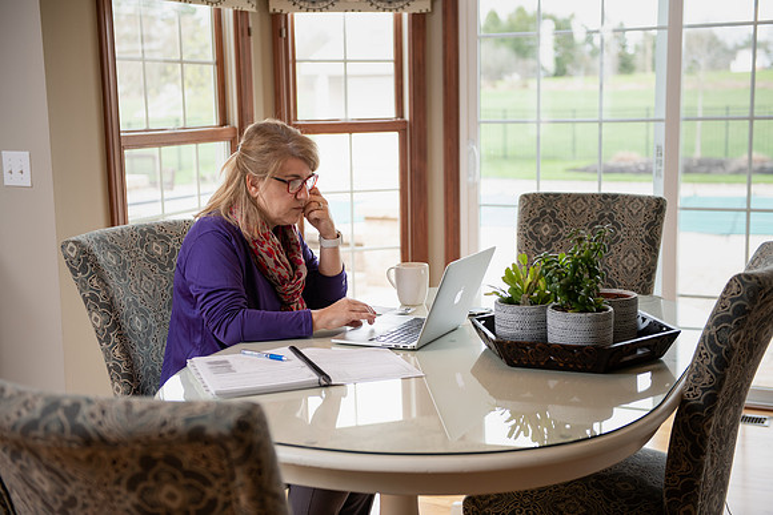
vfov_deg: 26.0
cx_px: 386
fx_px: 1117
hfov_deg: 38.2
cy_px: 258
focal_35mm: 52
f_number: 3.2
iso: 400
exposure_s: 1/200
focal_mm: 52
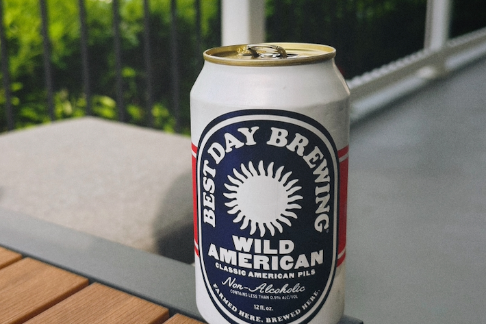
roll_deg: +2.0
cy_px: 129
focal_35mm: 45
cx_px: 172
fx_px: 607
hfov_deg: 43.2
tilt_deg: -14.7
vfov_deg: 29.8
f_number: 1.78
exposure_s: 1/1032
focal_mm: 6.76
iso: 100
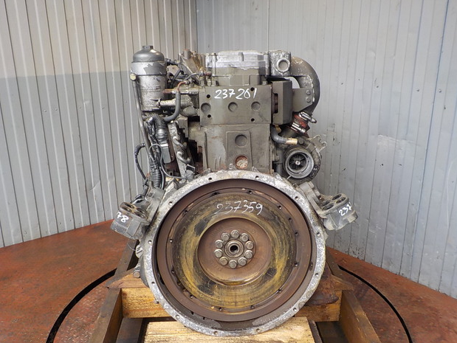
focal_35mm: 31
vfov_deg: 45.5
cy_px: 176
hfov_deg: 58.3
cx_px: 236
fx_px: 409
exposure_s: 1/40
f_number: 3.3
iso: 125
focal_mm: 4.1
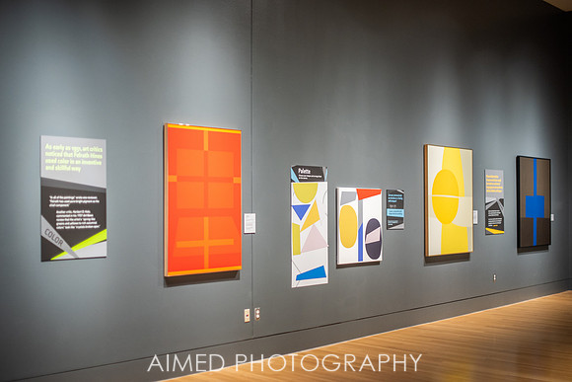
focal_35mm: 51
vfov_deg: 26.4
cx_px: 282
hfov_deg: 38.7
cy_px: 191
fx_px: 814
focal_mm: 50
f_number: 1.4
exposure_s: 1/125
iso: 500
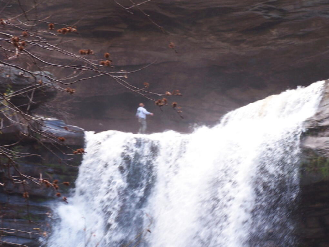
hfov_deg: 12.6
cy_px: 117
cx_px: 165
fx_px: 1492
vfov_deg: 9.5
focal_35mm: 157
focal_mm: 19.4
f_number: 3.2
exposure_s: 1/100
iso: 80
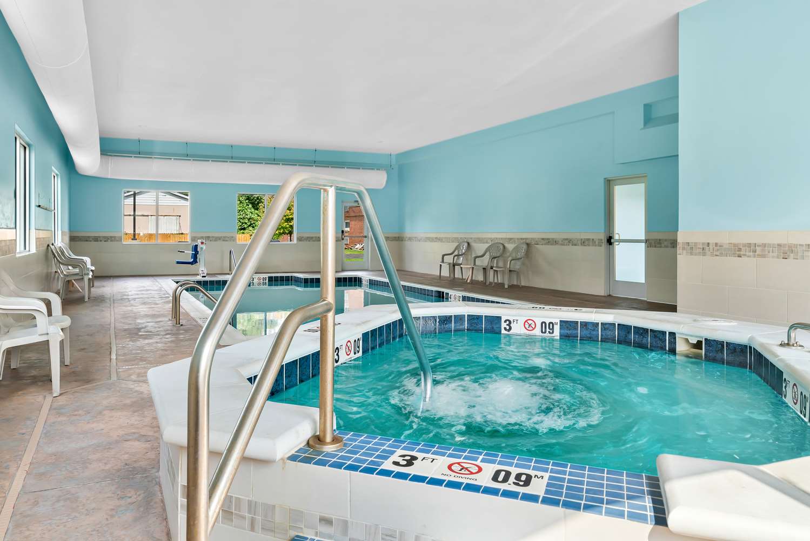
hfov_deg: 73.7
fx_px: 540
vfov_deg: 53.2
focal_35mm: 24
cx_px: 405
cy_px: 270
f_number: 9
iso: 400
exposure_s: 1/20
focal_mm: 24
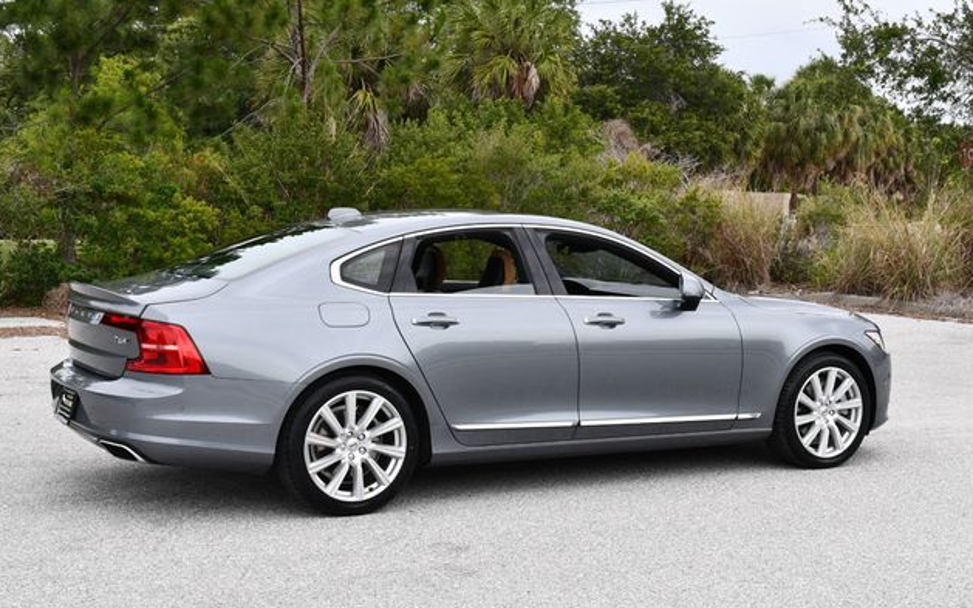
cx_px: 480
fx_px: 1432
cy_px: 291
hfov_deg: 37.5
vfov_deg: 24.0
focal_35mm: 54
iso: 180
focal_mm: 26
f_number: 8
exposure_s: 1/250
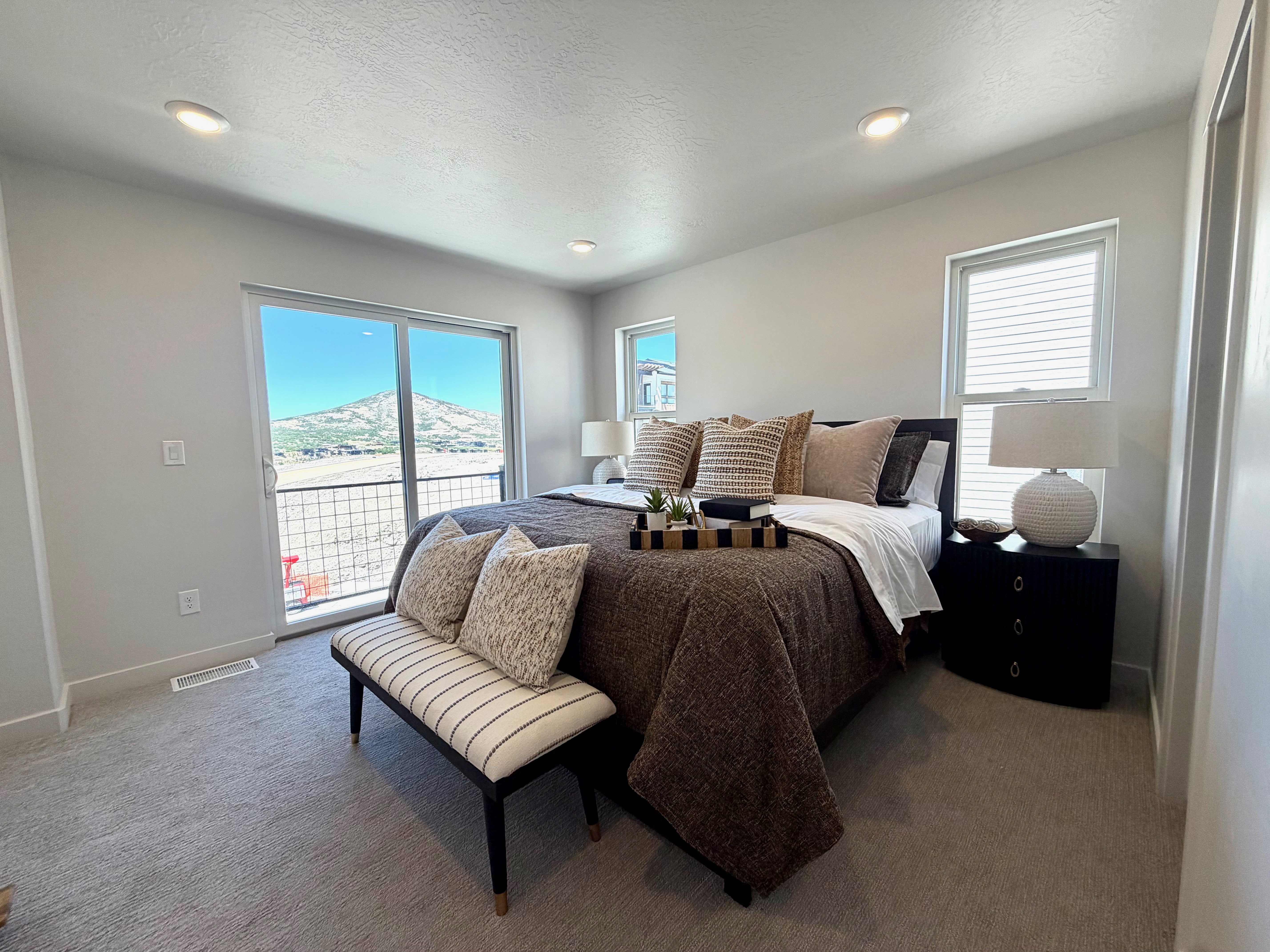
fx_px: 514
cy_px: 476
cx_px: 635
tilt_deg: -5.1
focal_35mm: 14
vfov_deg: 85.7
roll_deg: +1.4
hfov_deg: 102.1
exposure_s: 1/144
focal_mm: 2.22
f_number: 2.2
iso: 64
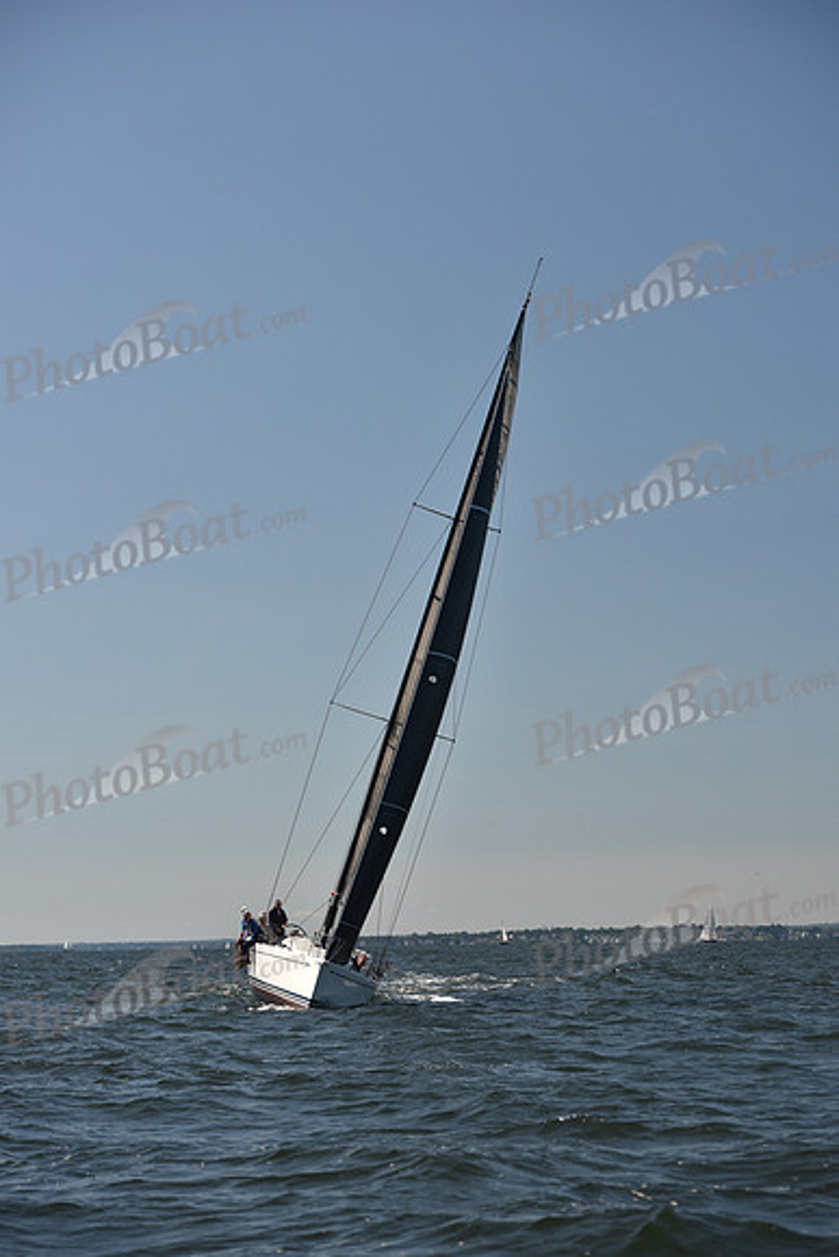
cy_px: 628
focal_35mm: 86
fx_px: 3004
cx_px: 420
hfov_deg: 15.9
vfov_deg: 23.6
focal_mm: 86
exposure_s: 1/1000
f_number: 4.5
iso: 250
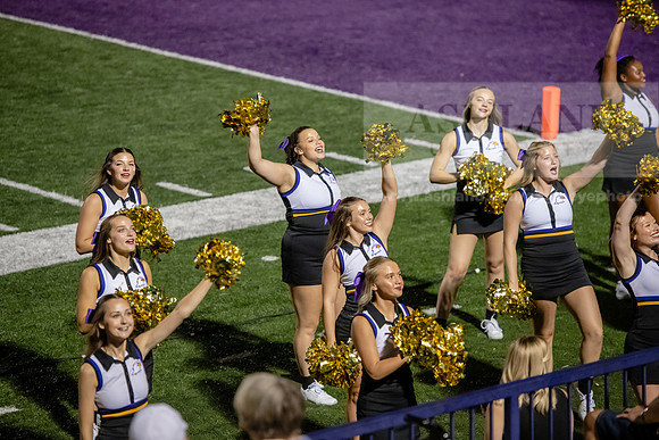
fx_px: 3021
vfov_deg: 8.3
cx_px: 330
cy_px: 220
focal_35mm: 165
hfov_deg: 12.4
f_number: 3.5
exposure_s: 1/500
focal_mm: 165
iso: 4000
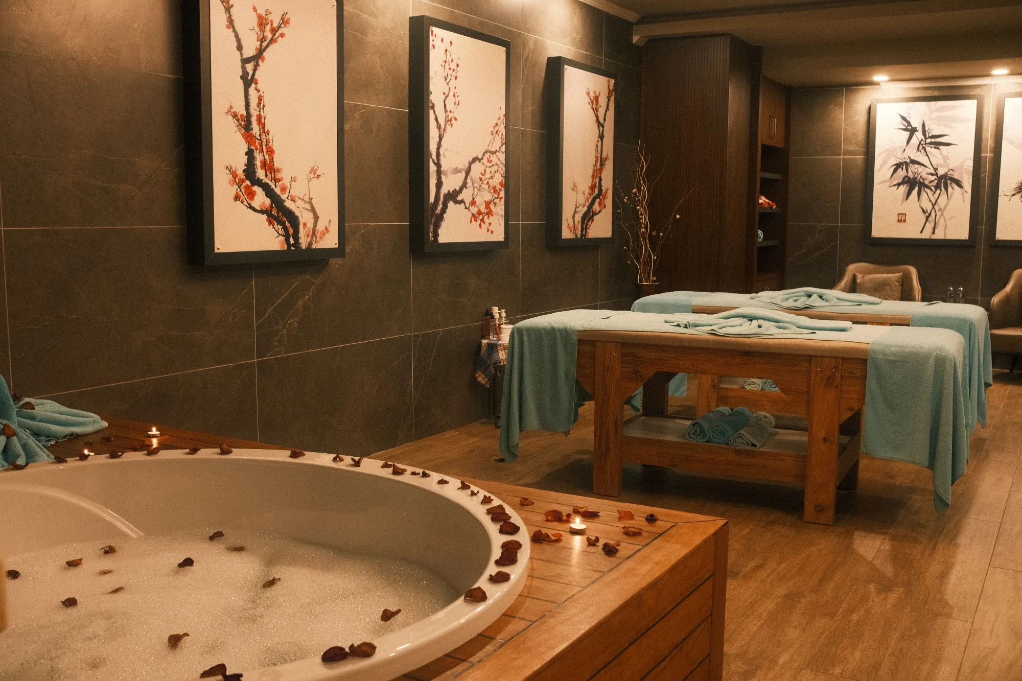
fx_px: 993
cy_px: 340
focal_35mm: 35
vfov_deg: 37.8
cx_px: 511
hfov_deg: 54.4
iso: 1600
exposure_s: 1/34
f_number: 4
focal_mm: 23
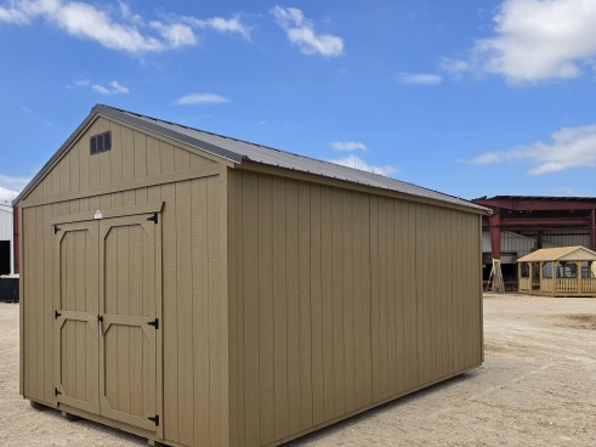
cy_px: 271
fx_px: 516
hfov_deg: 59.3
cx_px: 228
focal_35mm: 30
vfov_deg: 46.5
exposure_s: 1/7058
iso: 64
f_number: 1.4
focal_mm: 6.5
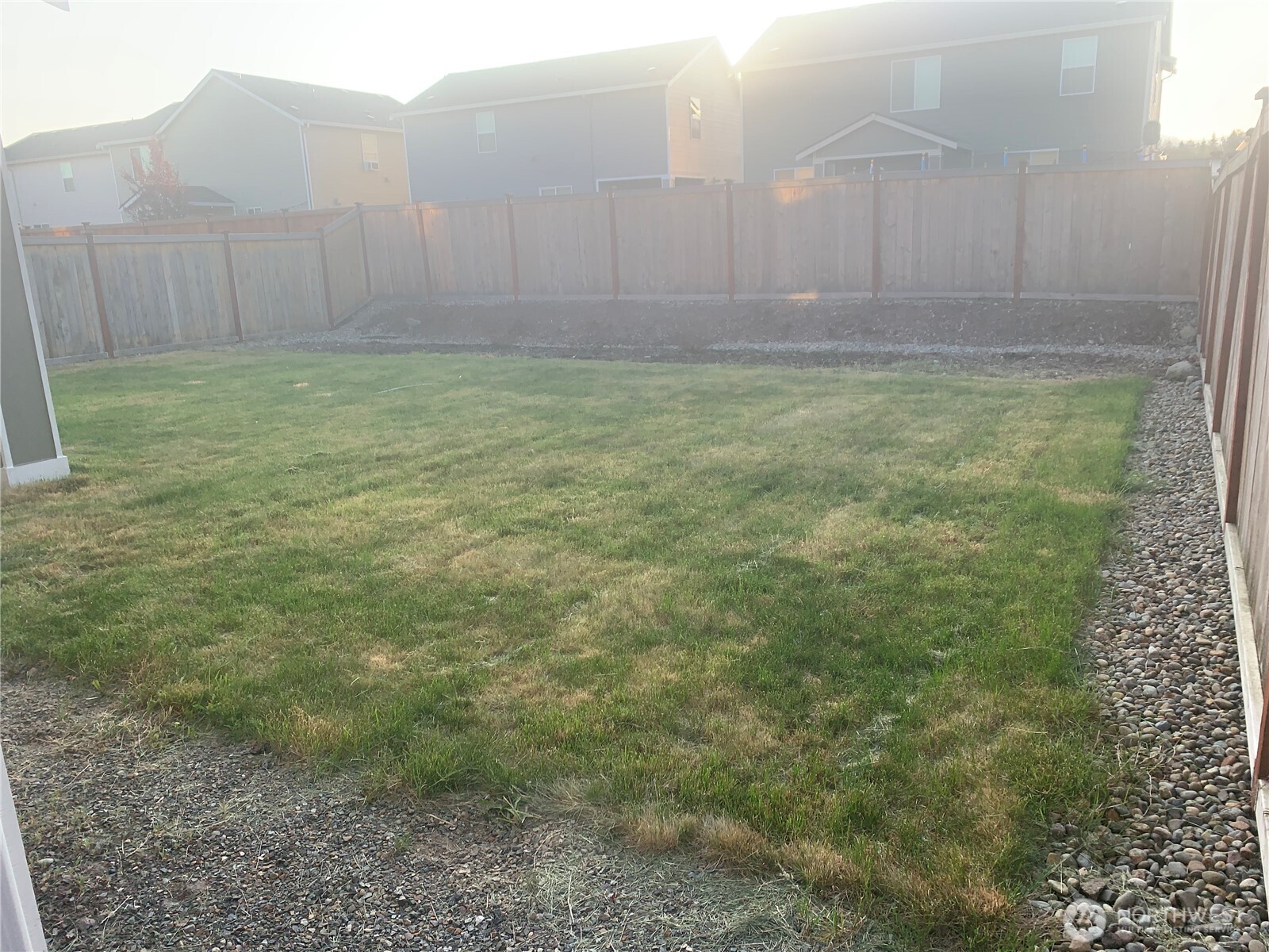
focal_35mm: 26
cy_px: 476
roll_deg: +2.7
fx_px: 953
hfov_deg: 67.3
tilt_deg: -14.6
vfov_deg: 53.1
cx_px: 634
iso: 25
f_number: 1.8
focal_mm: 4.25
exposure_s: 1/252
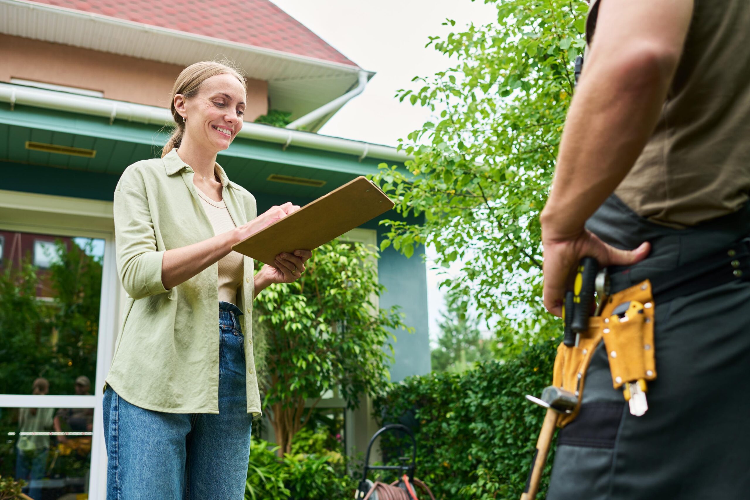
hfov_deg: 54.4
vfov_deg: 37.9
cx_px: 375
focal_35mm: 35
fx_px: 729
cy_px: 250
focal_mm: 35
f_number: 3.5
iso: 125
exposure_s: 1/400
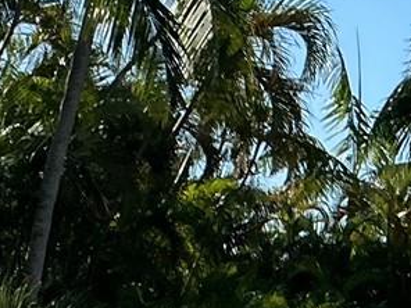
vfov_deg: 9.0
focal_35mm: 157
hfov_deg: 11.1
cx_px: -490
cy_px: 590
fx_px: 1864
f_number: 1.8
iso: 25
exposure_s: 1/2427
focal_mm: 3
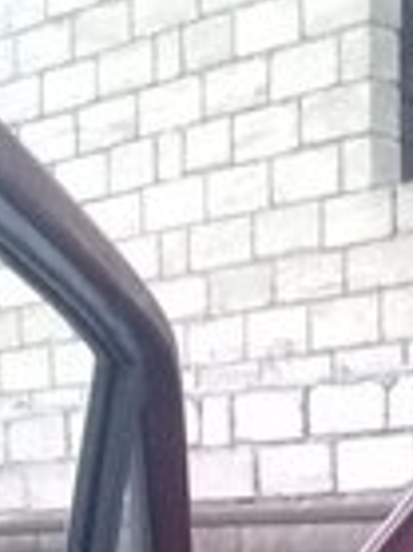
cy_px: 909
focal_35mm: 111
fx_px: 1768
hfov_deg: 13.1
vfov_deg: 15.8
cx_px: 453
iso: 200
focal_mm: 3.3
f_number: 2.2
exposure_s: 1/25
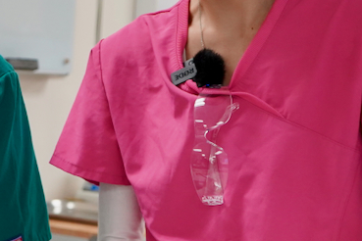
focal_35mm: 118
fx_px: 1186
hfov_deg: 17.0
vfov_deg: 11.6
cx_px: 12
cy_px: 124
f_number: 4
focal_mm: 34
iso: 2500
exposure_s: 1/160
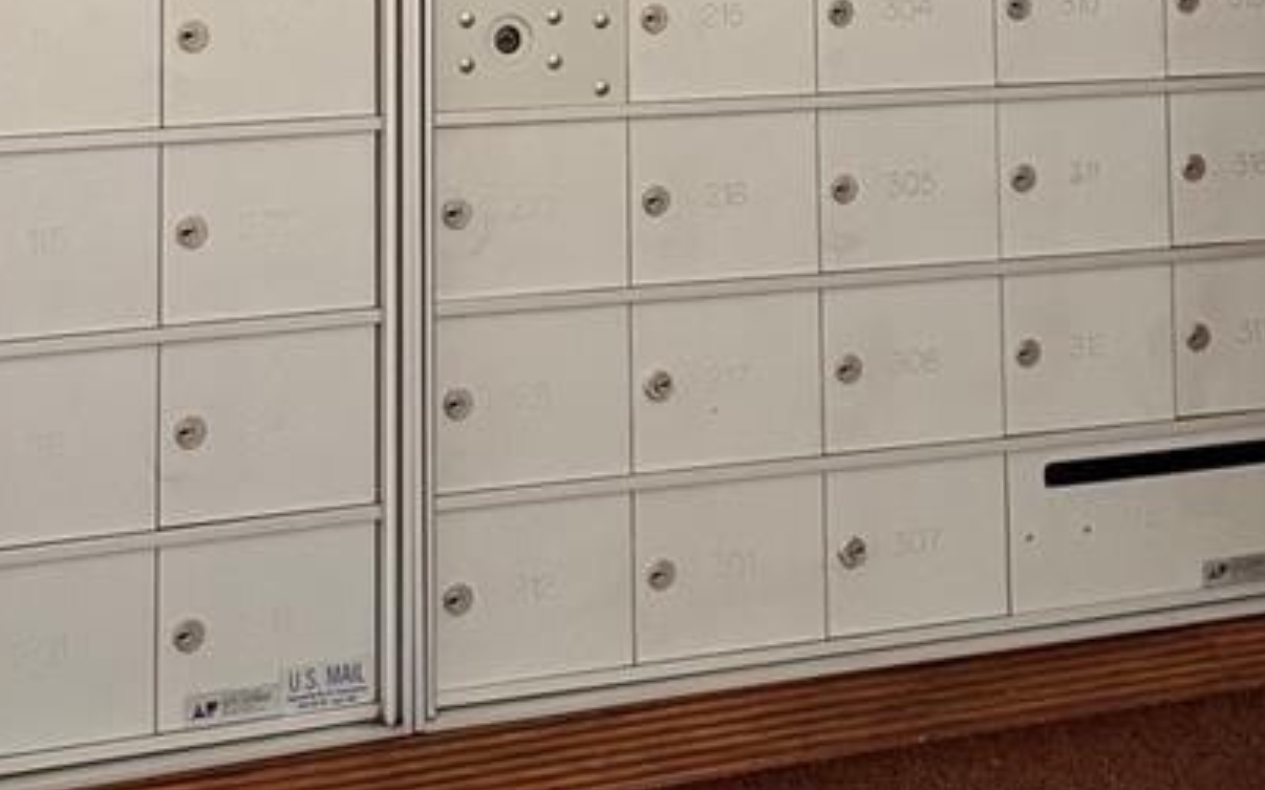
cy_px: -324
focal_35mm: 76
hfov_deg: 27.0
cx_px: 422
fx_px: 2619
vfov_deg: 16.0
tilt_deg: +2.0
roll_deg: -0.1
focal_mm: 6.76
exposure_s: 1/60
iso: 400
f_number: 1.78
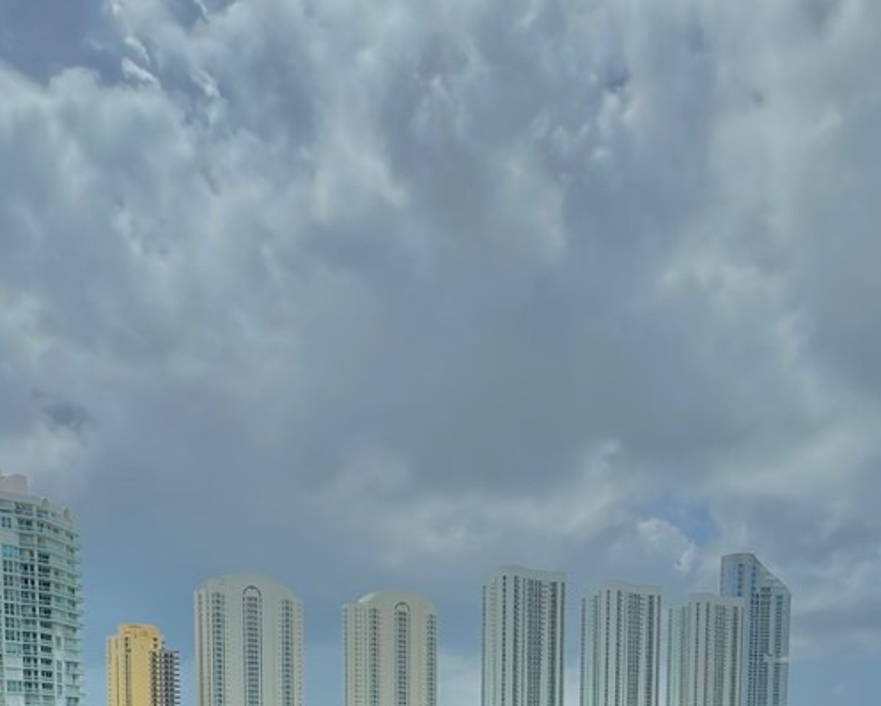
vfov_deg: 29.0
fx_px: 1148
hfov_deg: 41.7
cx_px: 548
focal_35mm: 44
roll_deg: -0.9
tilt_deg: -6.4
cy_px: 869
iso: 50
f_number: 2.2
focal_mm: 2.22
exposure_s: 1/2674
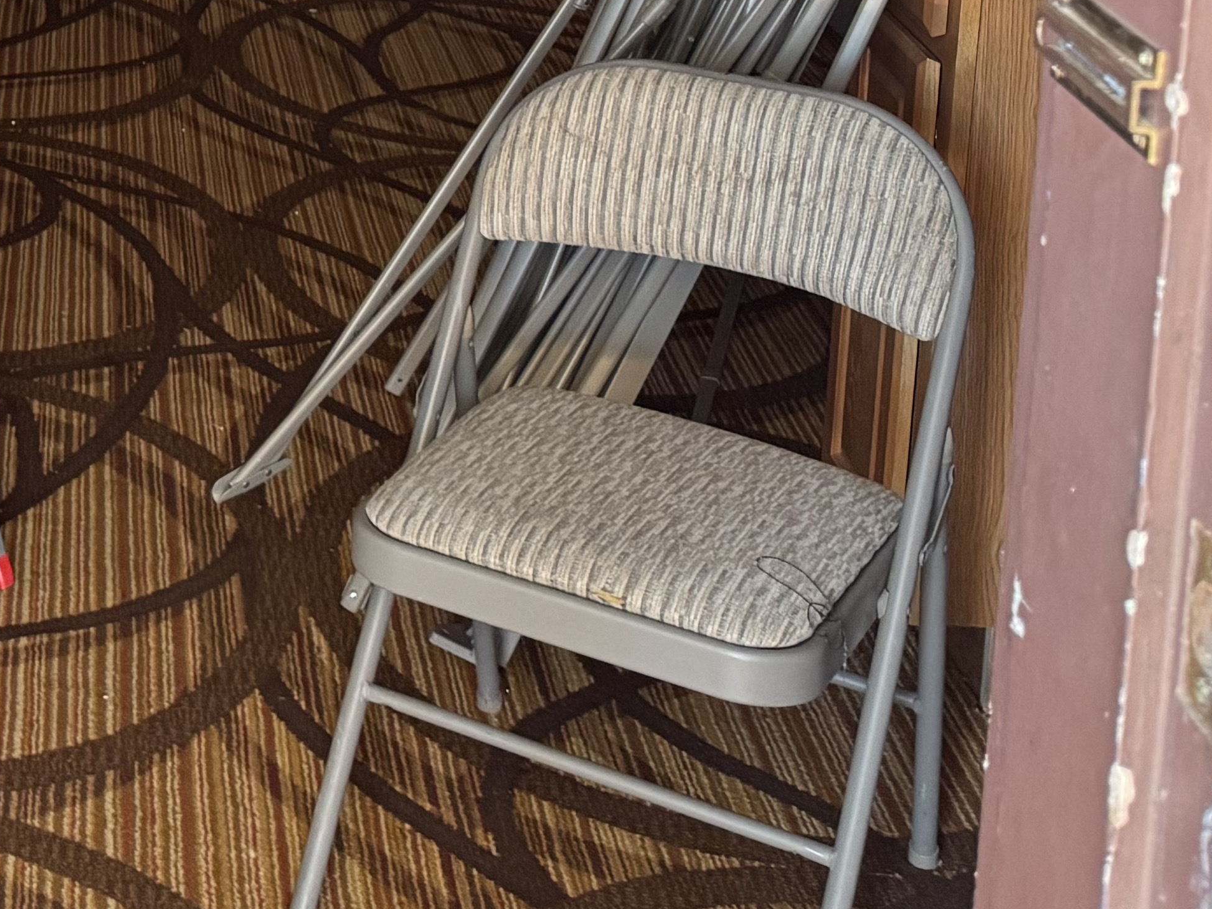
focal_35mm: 70
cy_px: -325
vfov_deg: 19.2
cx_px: -271
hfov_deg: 24.9
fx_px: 2451
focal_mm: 6.76
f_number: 1.78
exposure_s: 1/60
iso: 400
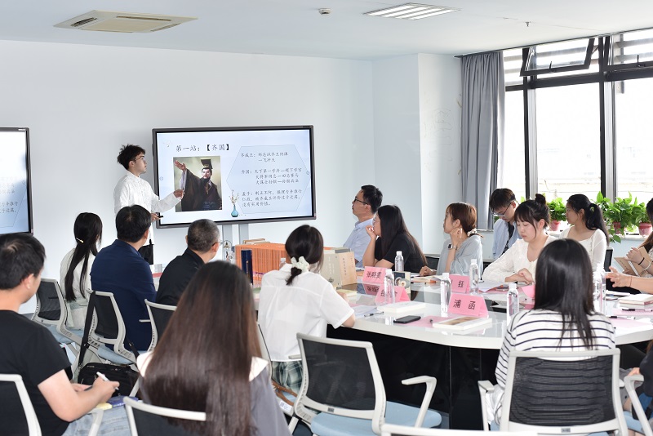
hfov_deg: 39.6
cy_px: 218
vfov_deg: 27.0
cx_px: 326
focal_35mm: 50
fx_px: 907
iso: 720
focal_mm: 50
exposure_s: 1/125
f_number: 5.6
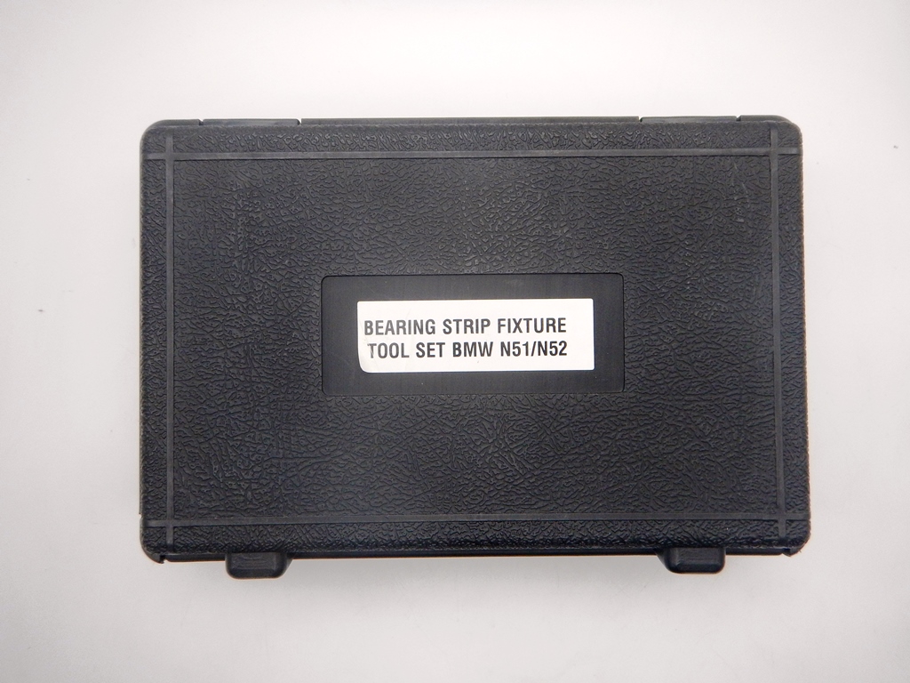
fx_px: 631
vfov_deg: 56.8
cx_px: 455
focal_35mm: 24
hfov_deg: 71.6
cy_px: 342
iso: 180
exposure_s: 1/250
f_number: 2.8
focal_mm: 4.3
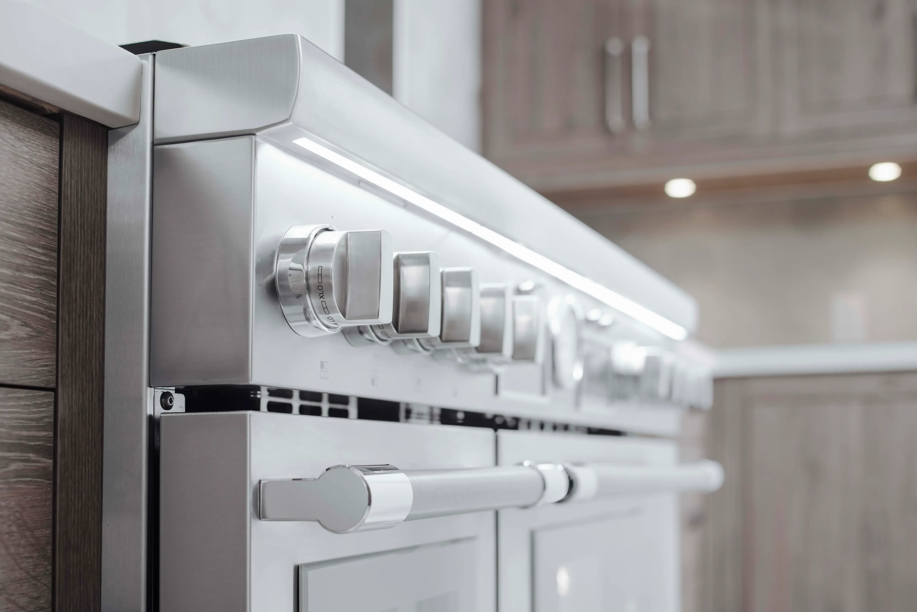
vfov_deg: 29.9
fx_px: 1147
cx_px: 458
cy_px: 306
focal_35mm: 45
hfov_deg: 43.6
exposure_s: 1/25
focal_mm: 45
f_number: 3.5
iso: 125
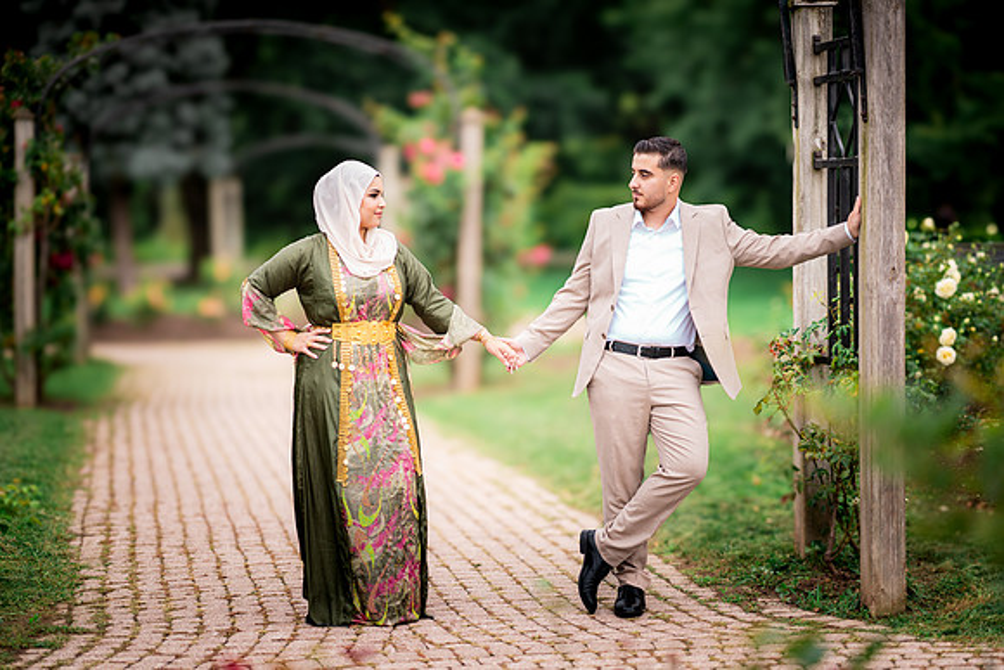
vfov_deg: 16.1
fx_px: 2371
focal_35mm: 85
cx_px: 502
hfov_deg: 23.9
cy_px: 335
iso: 100
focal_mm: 85
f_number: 1.4
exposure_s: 1/1600
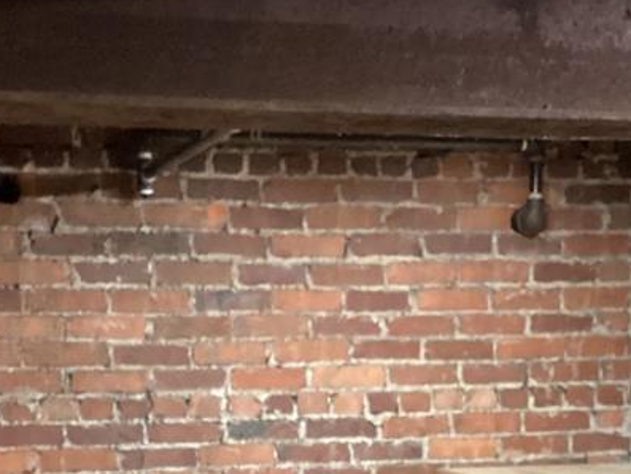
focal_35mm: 80
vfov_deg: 17.6
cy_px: 571
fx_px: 1459
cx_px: 259
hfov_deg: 24.4
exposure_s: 1/30
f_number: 2.4
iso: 320
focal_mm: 3.3
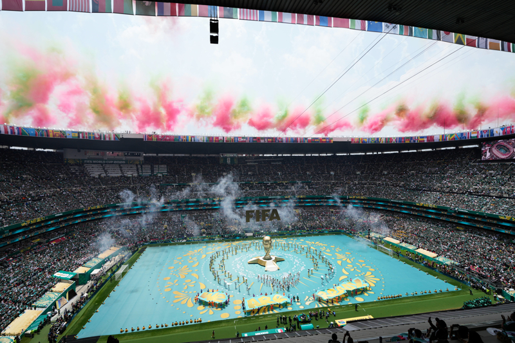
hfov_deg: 96.7
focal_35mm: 16
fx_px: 229
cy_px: 172
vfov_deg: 73.7
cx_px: 258
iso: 200
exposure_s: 1/1000
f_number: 5.6
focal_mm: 16
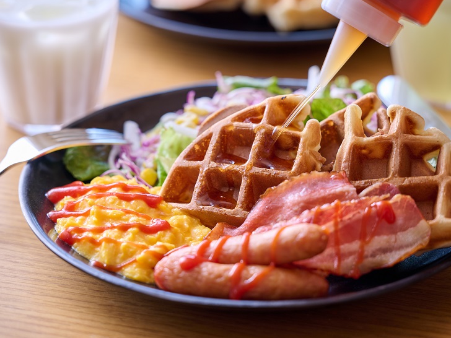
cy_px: 169
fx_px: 1707
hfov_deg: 15.1
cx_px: 216
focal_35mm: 131
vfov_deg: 11.3
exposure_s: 1/4
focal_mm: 120
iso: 160
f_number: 4
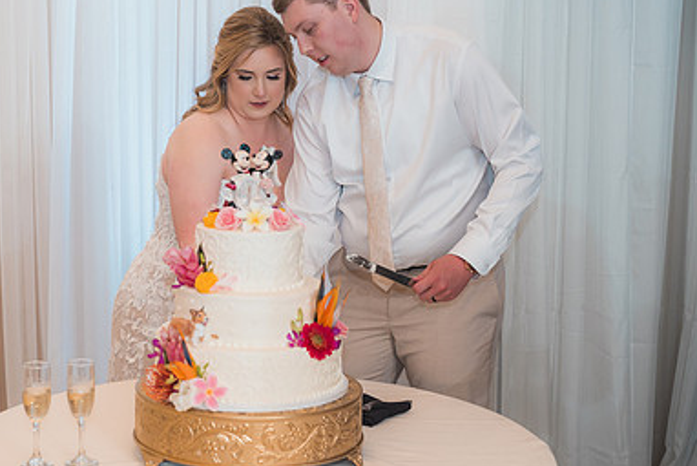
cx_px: 237
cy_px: 171
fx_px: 1472
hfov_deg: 26.5
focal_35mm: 76
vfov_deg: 17.9
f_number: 2.8
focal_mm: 50
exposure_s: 1/250
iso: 800
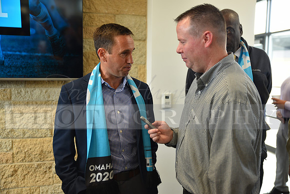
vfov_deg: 35.1
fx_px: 306
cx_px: 145
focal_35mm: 38
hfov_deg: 50.7
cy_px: 97
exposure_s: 1/60
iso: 400
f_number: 2.8
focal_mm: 38
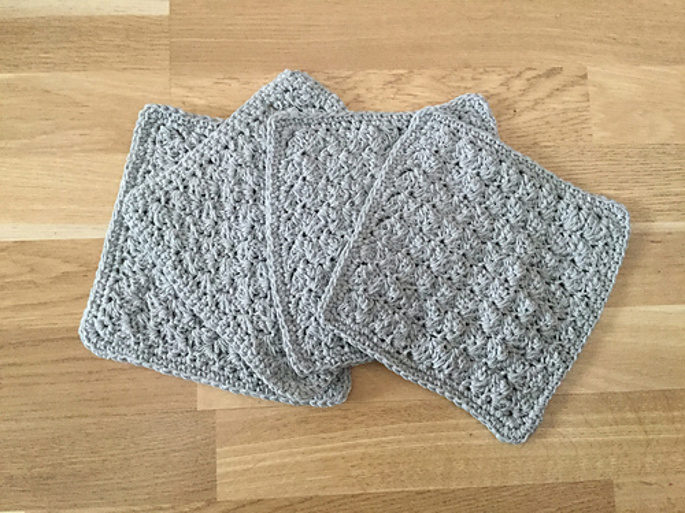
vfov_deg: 45.4
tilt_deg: -83.7
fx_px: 613
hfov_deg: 58.4
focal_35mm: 31
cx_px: 342
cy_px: 256
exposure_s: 1/30
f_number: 2.4
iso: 250
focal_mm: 3.3
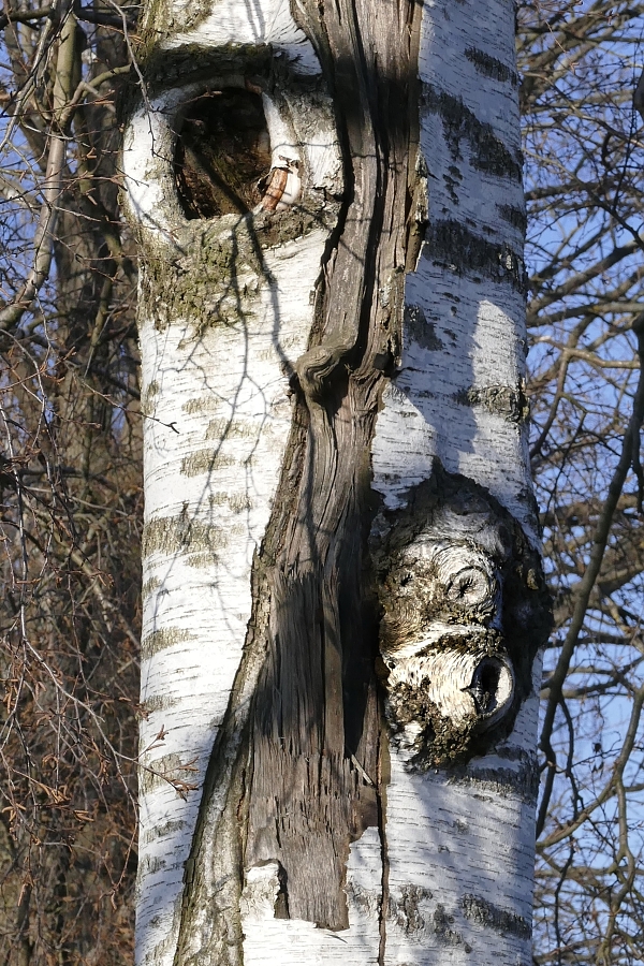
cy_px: 483
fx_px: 2495
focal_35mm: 93
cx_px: 322
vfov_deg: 21.9
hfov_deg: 14.7
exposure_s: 1/1600
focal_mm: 33.96
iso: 400
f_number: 5.6
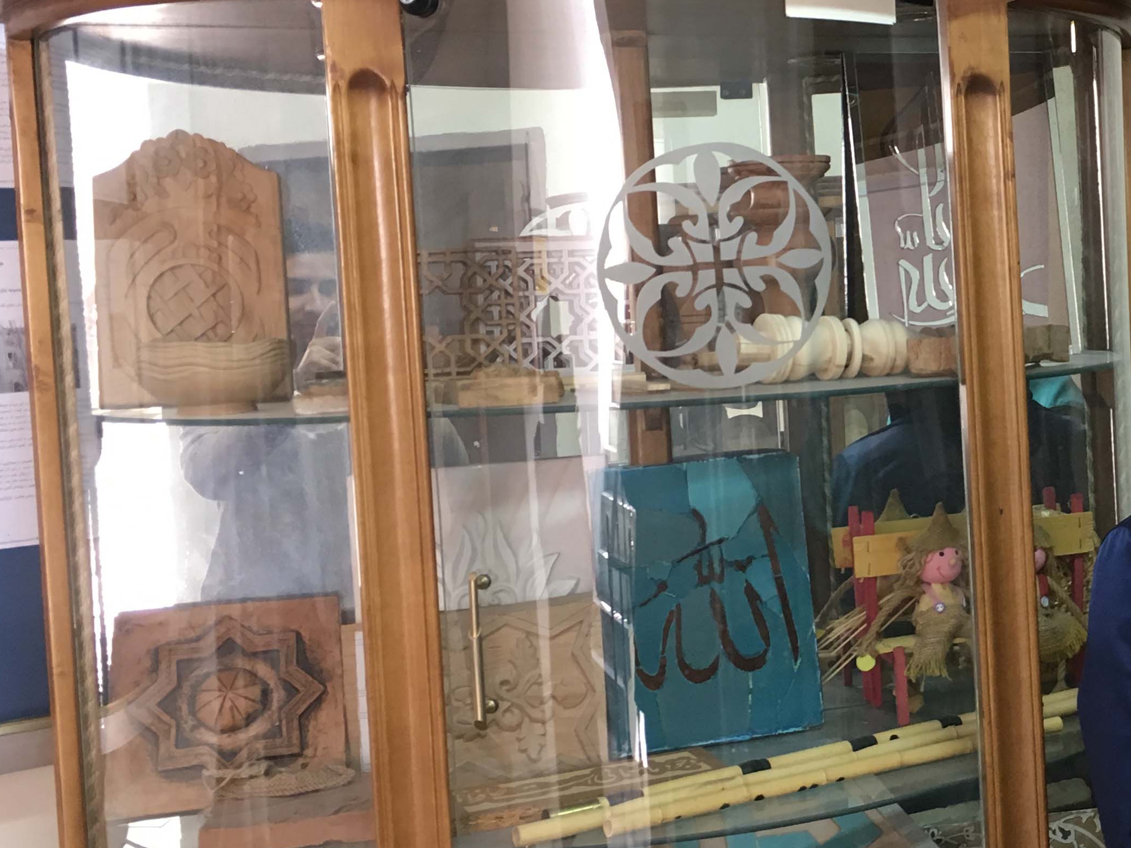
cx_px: 1060
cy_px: 369
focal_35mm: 56
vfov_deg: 26.1
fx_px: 1830
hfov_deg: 32.3
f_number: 2.2
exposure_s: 1/33
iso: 100
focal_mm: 4.15
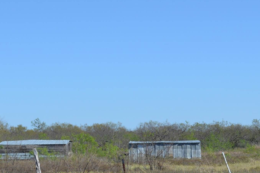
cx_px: 116
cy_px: 153
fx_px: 838
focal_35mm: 116
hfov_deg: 17.6
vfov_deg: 11.7
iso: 100
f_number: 8
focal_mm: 34
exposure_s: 1/250
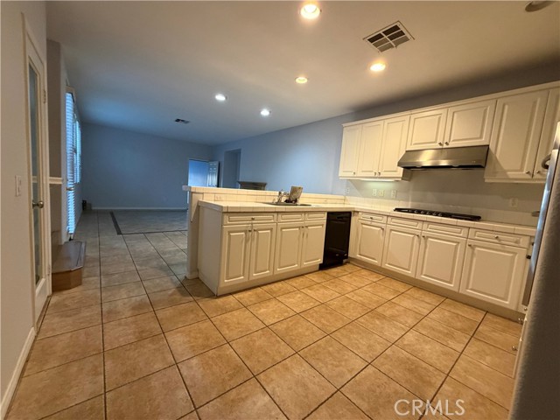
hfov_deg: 102.1
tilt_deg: -5.8
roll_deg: -4.2
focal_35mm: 14
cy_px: 210
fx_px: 226
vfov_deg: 85.7
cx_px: 280
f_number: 2.2
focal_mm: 2.22
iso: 400
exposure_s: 1/60
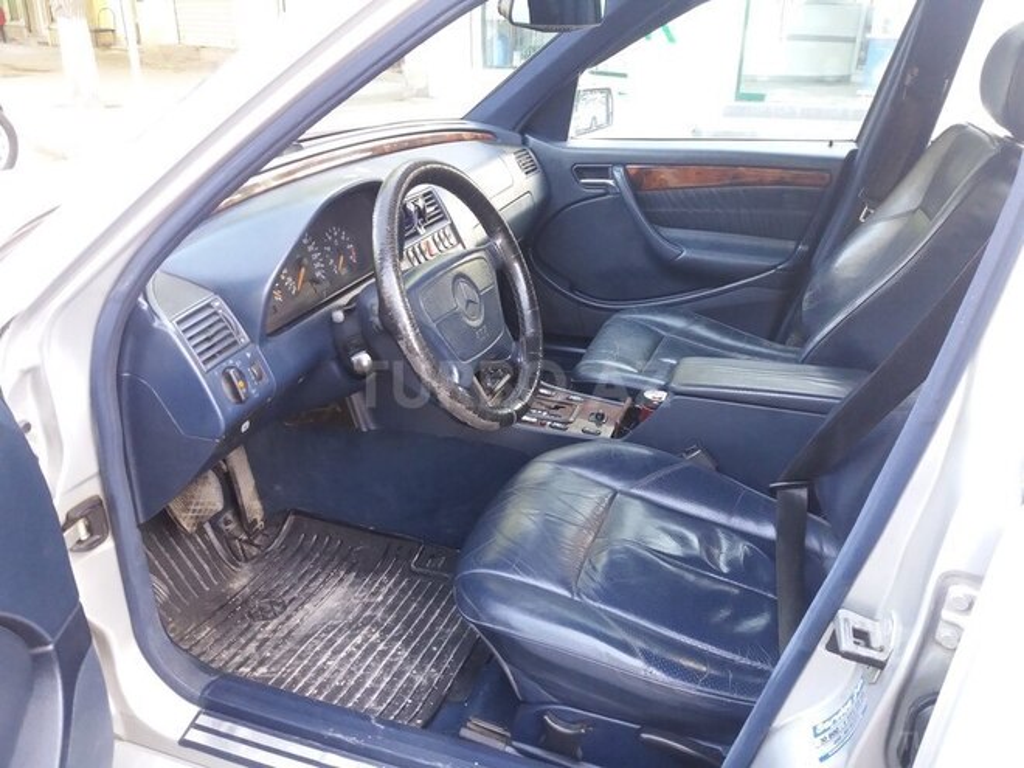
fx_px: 828
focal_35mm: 28
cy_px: 384
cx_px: 512
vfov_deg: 49.7
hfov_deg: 63.4
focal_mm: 3.7
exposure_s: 1/33
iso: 160
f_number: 1.9
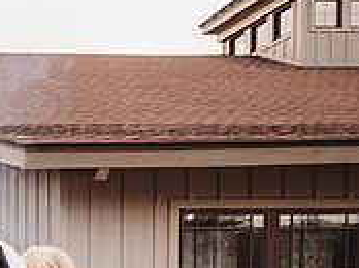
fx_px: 797
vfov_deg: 17.8
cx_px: -233
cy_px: 358
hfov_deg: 20.3
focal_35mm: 77
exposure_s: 1/200
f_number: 2.5
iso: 160
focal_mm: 24
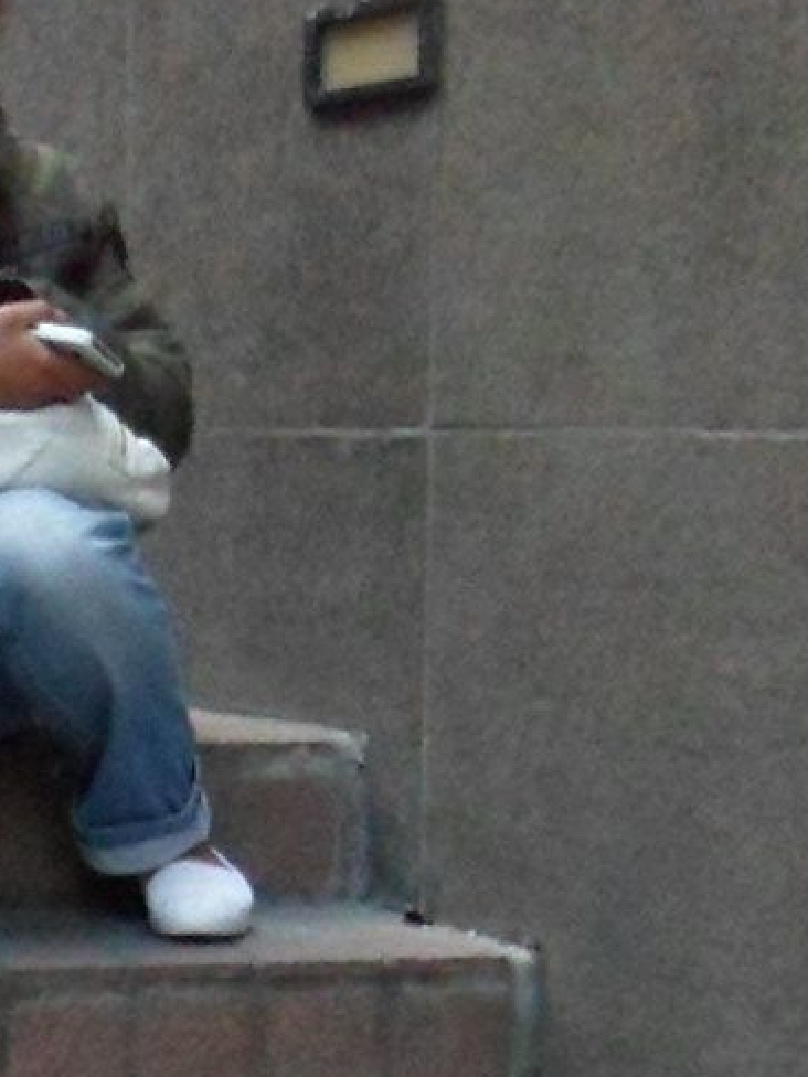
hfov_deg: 10.3
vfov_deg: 13.6
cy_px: 1494
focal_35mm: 138
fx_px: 4295
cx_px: -501
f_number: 3.3
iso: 320
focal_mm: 4.9
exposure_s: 1/45
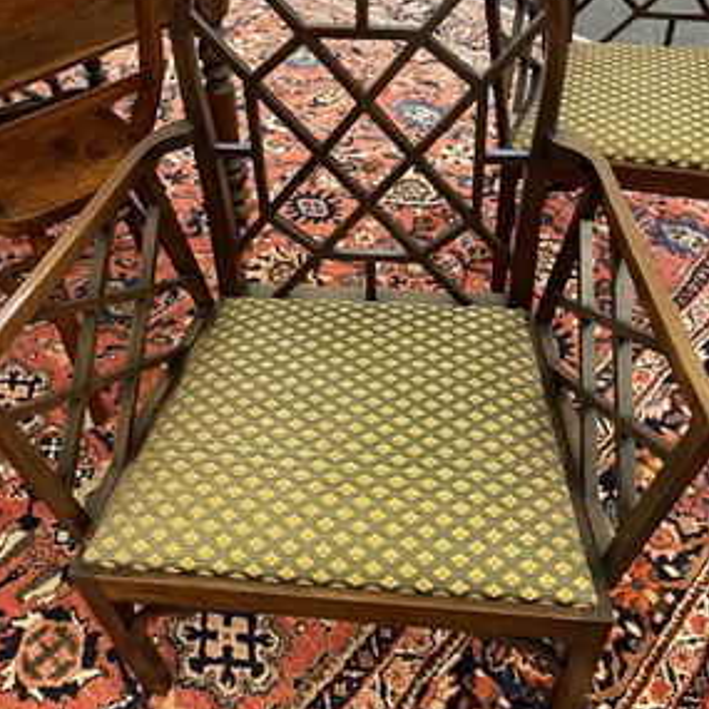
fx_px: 718
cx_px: 368
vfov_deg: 52.1
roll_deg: +3.3
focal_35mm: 31
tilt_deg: -41.6
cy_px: 279
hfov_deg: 52.5
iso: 320
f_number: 1.6
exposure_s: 1/50
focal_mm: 5.1
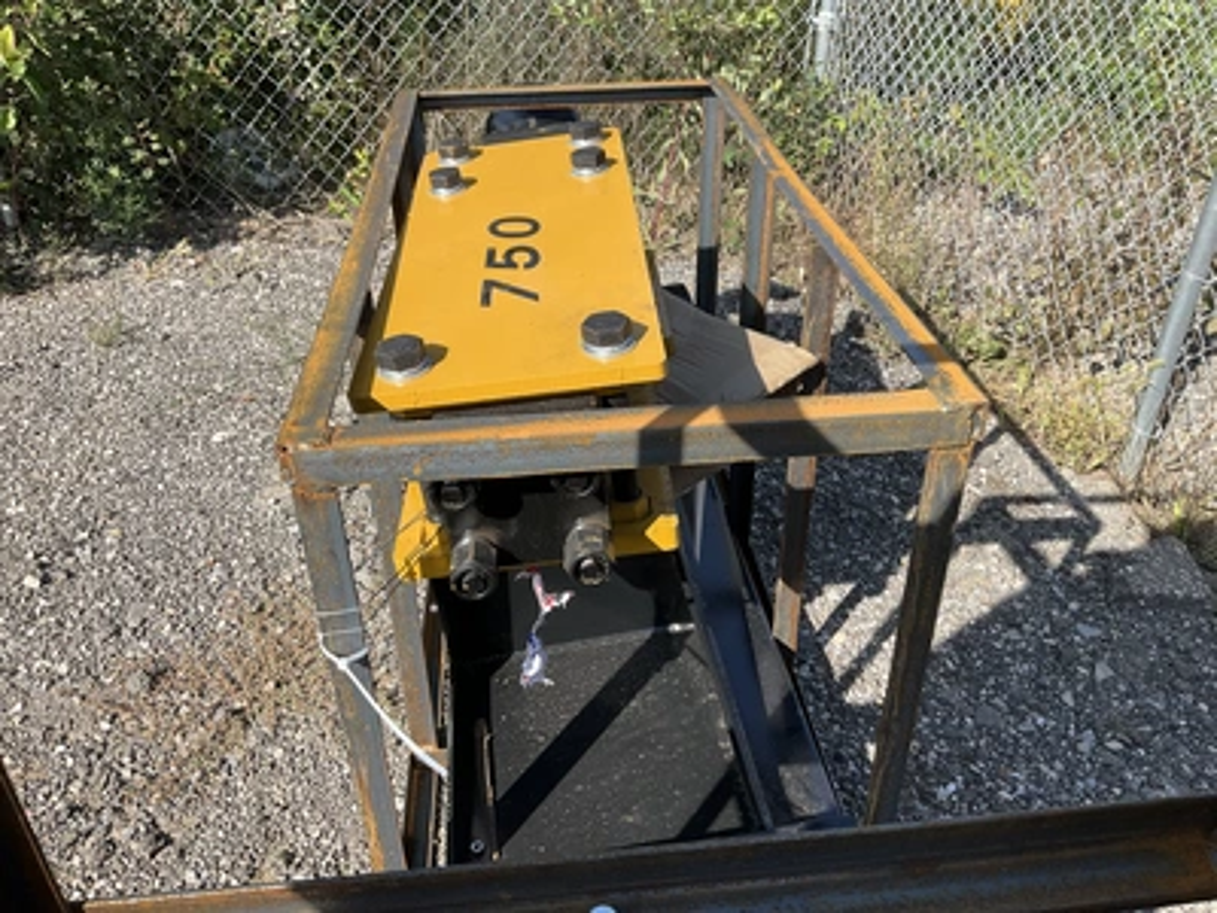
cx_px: 608
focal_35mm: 29
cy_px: 456
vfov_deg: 48.2
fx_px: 1020
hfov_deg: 61.7
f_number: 1.8
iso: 25
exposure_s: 1/898
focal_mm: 3
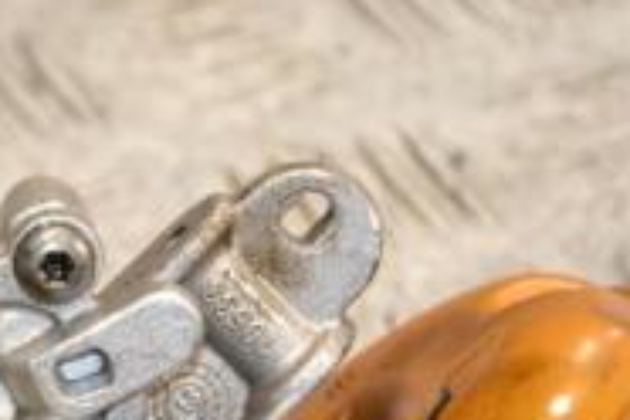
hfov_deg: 5.6
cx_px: -186
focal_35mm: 364
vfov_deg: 3.8
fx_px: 6363
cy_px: 525
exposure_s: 1/100
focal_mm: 75
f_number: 5.3
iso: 800
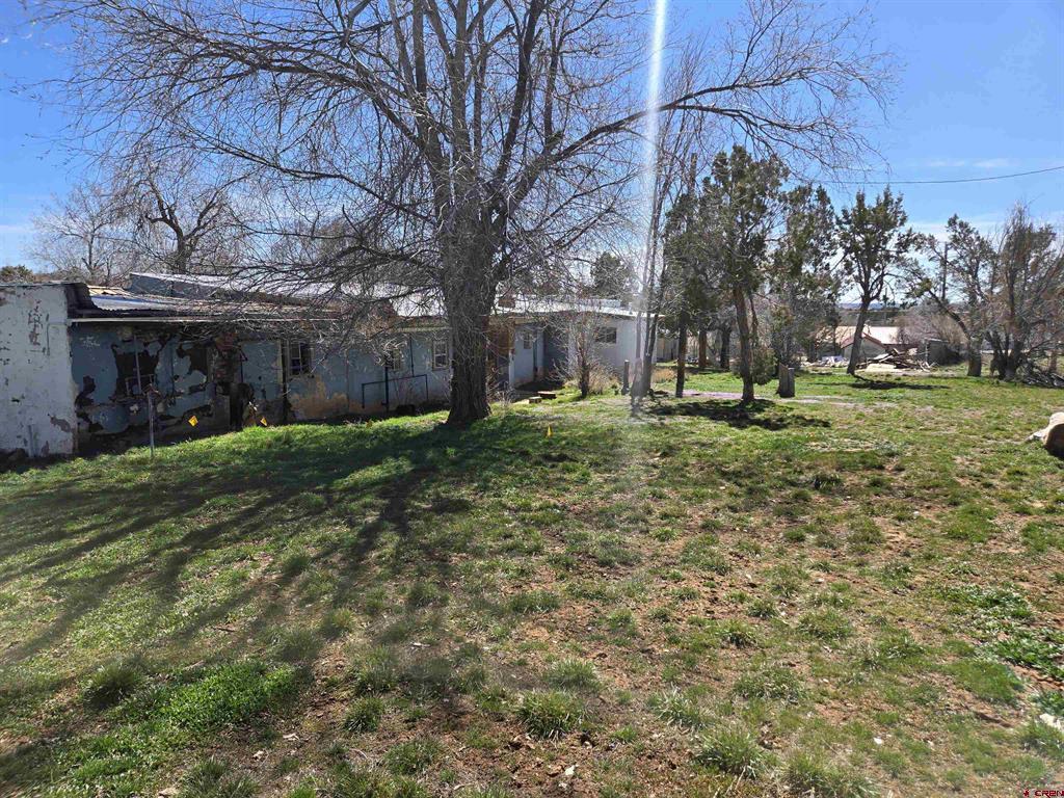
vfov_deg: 58.9
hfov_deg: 73.9
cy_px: 399
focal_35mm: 23
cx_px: 532
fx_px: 707
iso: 25
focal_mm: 5.4
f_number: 1.8
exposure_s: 1/1350
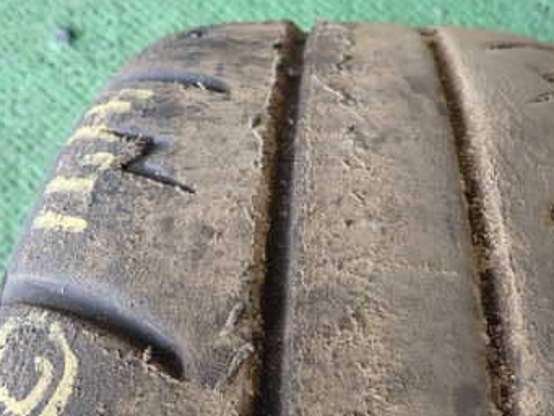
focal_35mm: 44
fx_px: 704
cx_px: 362
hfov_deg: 42.4
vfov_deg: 32.7
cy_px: 273
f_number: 2
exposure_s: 1/125
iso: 160
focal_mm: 4.5
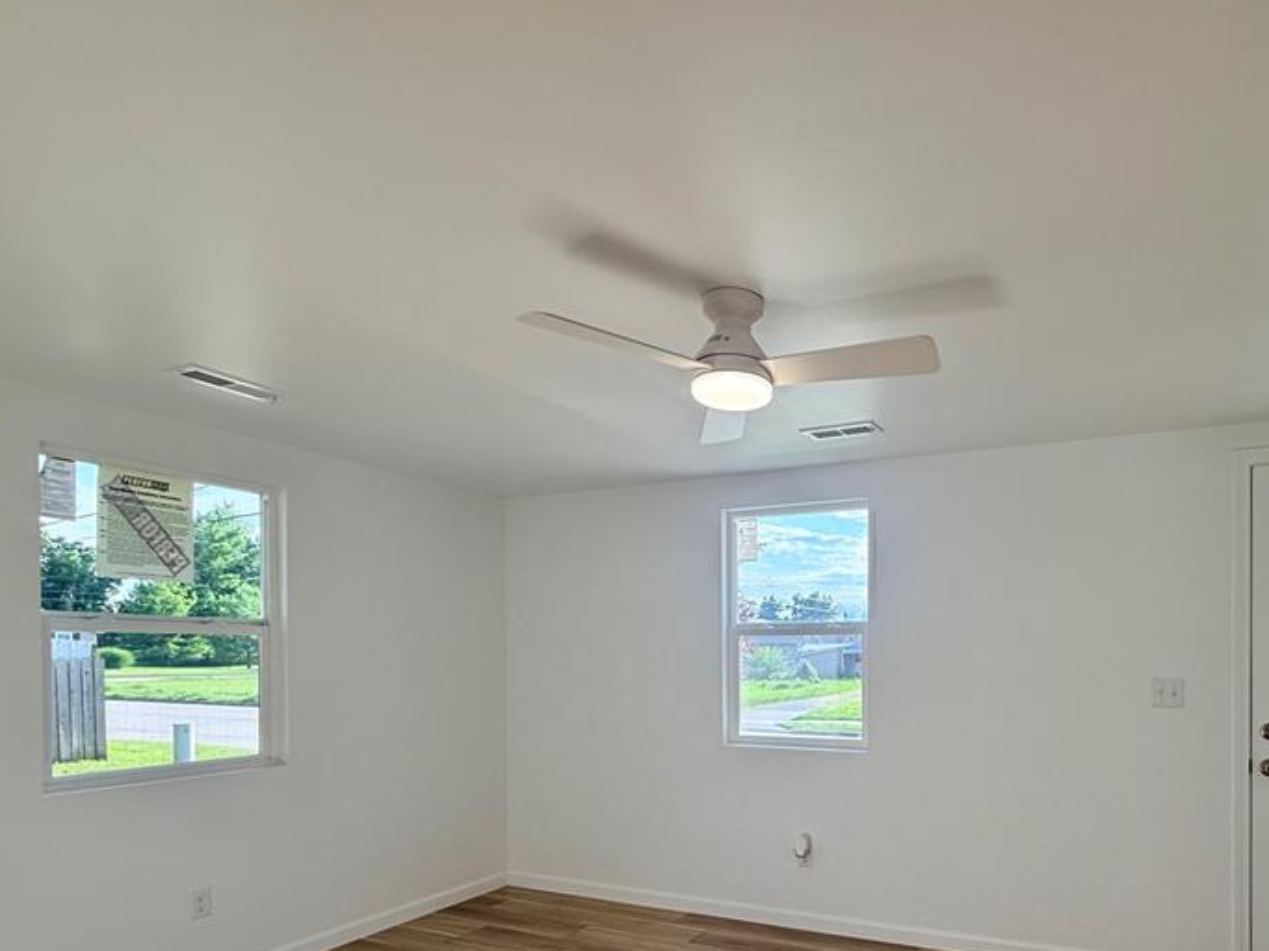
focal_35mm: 21
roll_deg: +0.5
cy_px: 661
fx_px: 770
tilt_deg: -0.5
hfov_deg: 76.6
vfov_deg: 61.3
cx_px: 840
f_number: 2.2
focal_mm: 2.22
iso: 64
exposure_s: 1/296
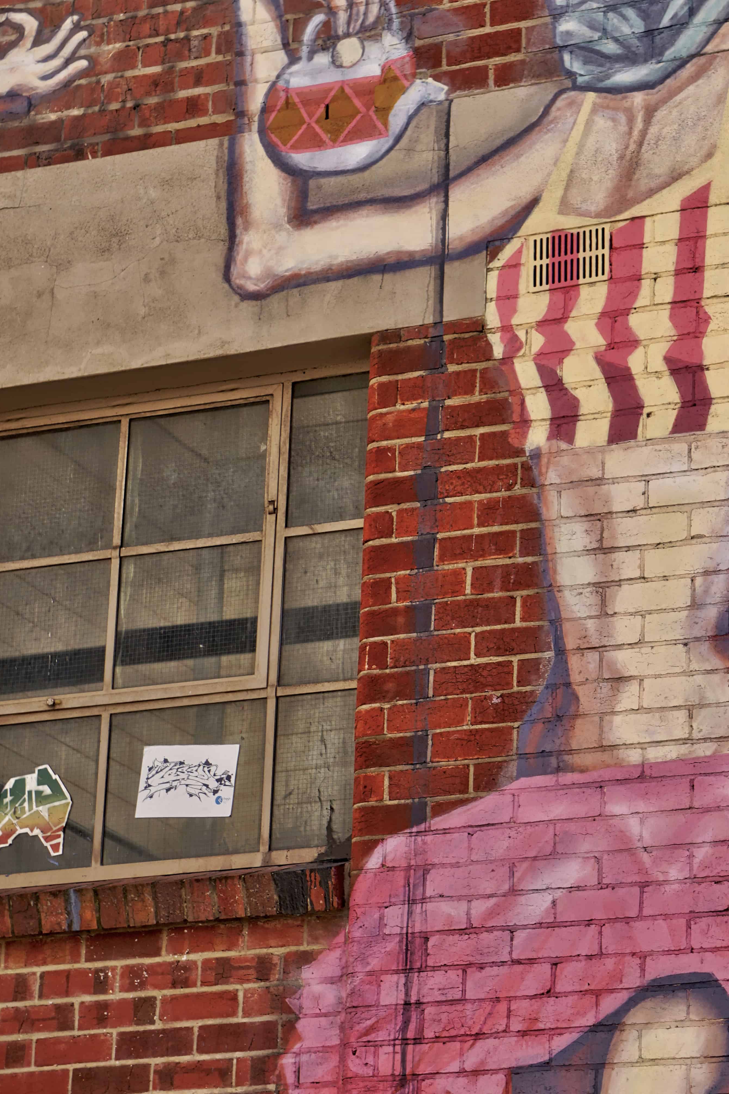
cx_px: 454
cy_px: 527
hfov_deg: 11.1
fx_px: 3758
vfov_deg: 16.6
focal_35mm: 124
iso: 100
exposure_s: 1/320
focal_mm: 55
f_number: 5.6
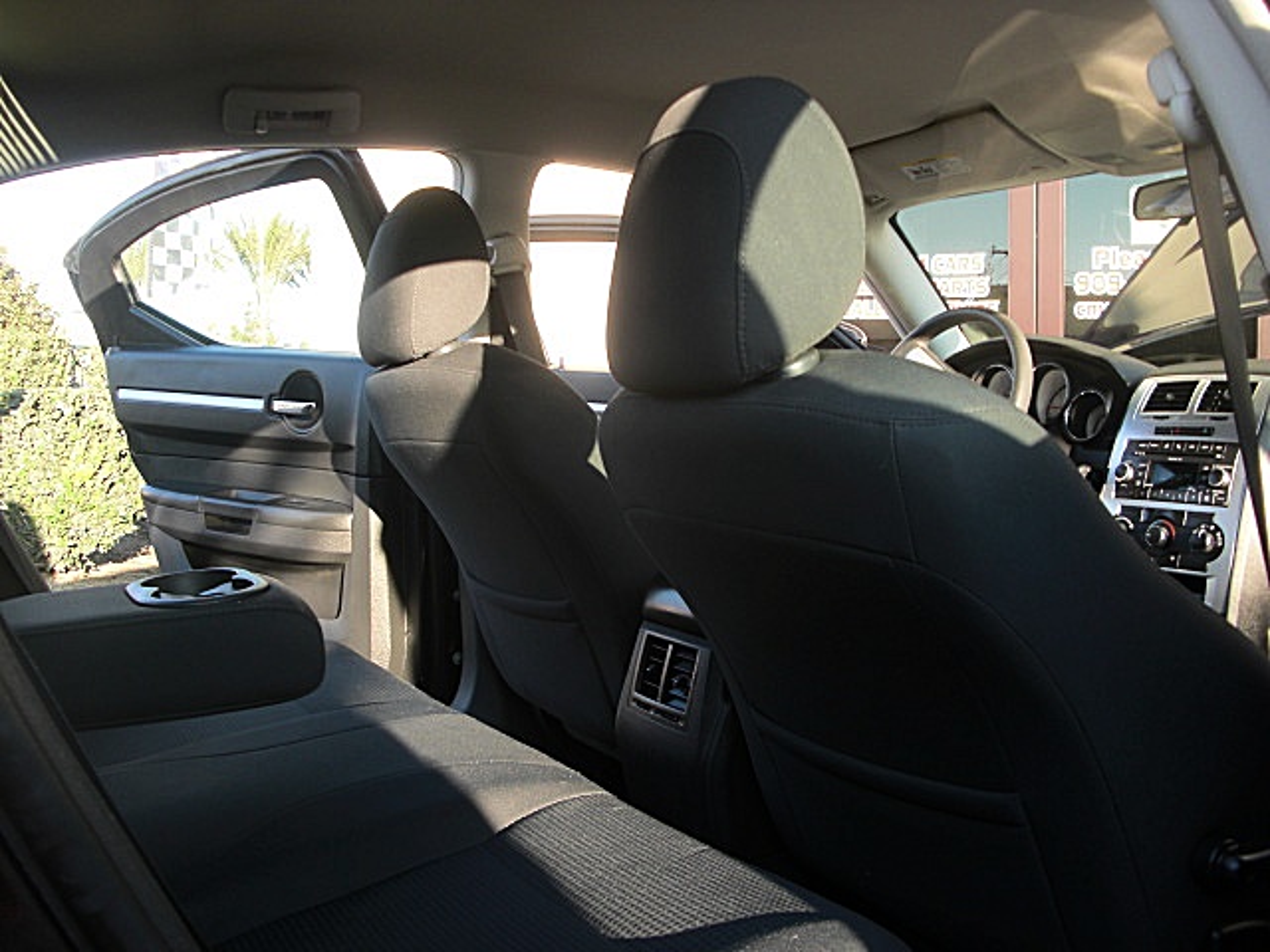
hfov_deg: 51.4
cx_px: 635
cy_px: 476
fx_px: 1321
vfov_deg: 39.7
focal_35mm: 36
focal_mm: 6.3
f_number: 2.8
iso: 50
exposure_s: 1/80
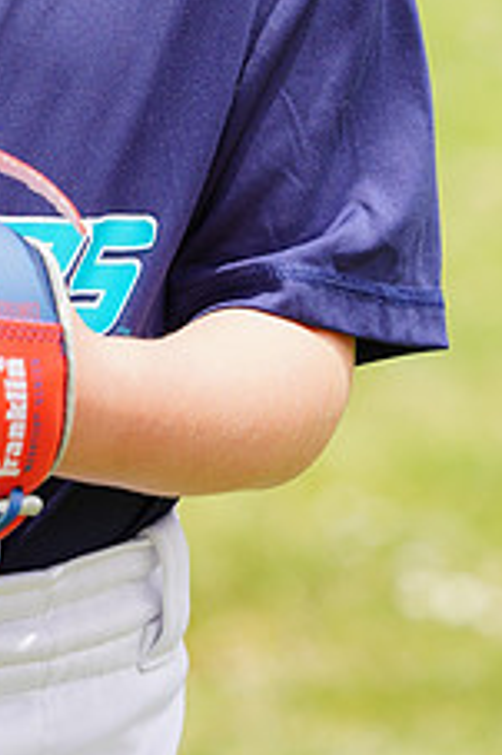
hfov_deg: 1.9
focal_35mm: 713
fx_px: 14935
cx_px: -98
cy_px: -166
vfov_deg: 2.9
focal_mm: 279
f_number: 8
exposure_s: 1/250
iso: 100
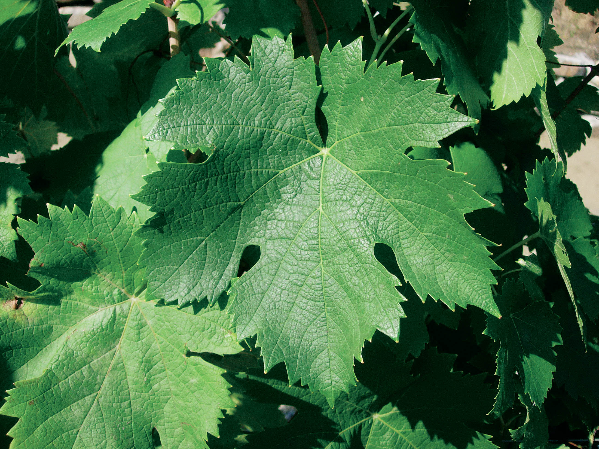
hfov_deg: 49.0
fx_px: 658
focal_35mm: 38
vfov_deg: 37.7
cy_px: 224
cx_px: 300
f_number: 2.8
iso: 64
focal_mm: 7.8
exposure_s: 1/967
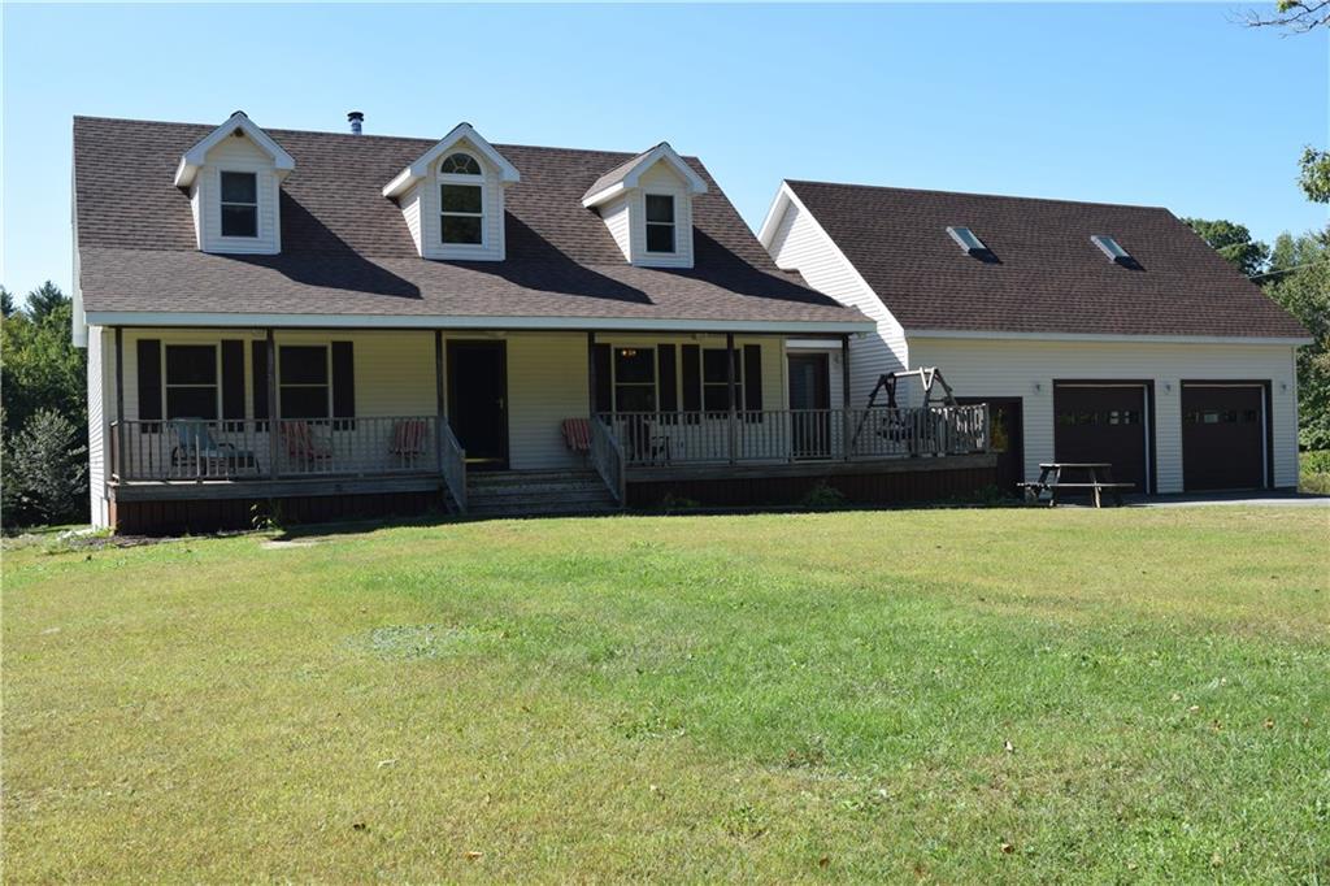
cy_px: 443
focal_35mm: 36
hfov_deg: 53.1
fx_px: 1329
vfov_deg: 36.8
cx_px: 665
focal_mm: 24
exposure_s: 1/320
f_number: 9
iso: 200
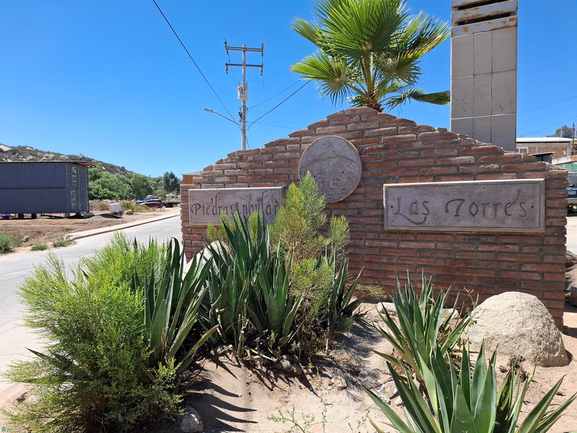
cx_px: 288
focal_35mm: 23
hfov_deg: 73.9
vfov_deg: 58.9
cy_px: 216
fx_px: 383
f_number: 1.8
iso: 50
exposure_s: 1/891
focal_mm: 5.54
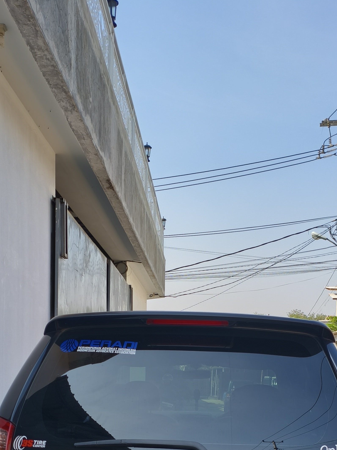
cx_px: 179
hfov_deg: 29.1
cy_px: 410
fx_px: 649
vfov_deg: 35.8
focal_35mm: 50
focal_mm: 4.94
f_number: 1.5
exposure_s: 1/230
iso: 80
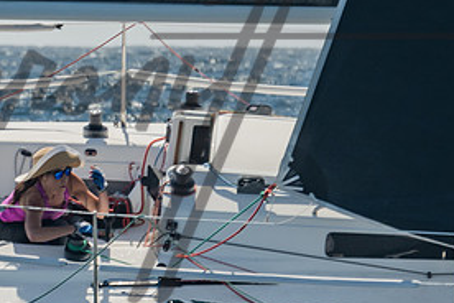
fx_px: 8411
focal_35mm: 667
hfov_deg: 3.1
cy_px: -21
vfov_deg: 2.1
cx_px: -123
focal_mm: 150
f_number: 6.3
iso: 160
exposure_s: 1/320
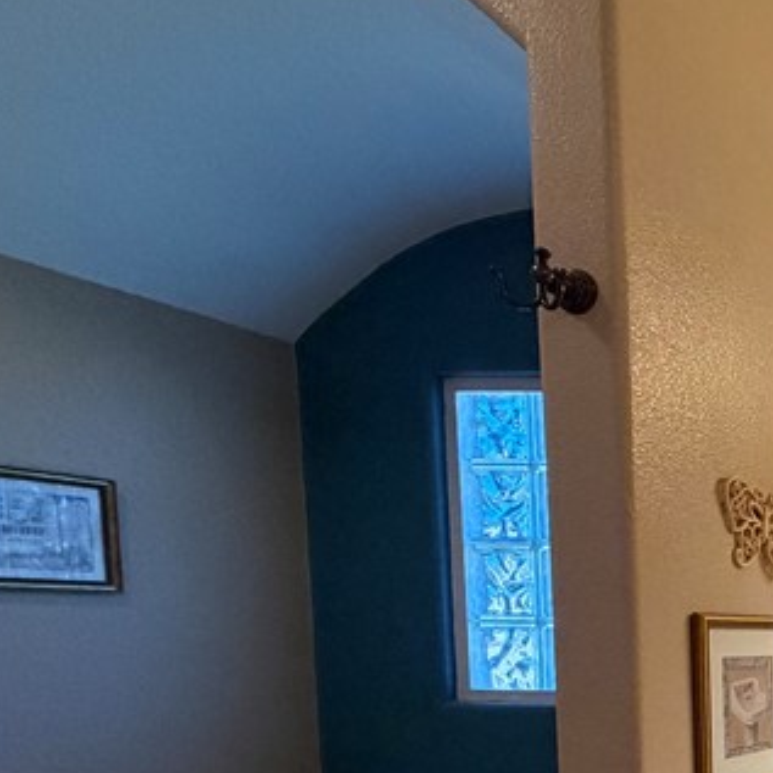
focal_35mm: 40
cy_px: 714
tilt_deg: -4.6
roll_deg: +0.0
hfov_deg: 26.3
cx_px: 1229
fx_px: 1011
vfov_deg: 38.6
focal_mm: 2.22
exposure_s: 1/60
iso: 400
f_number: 2.2
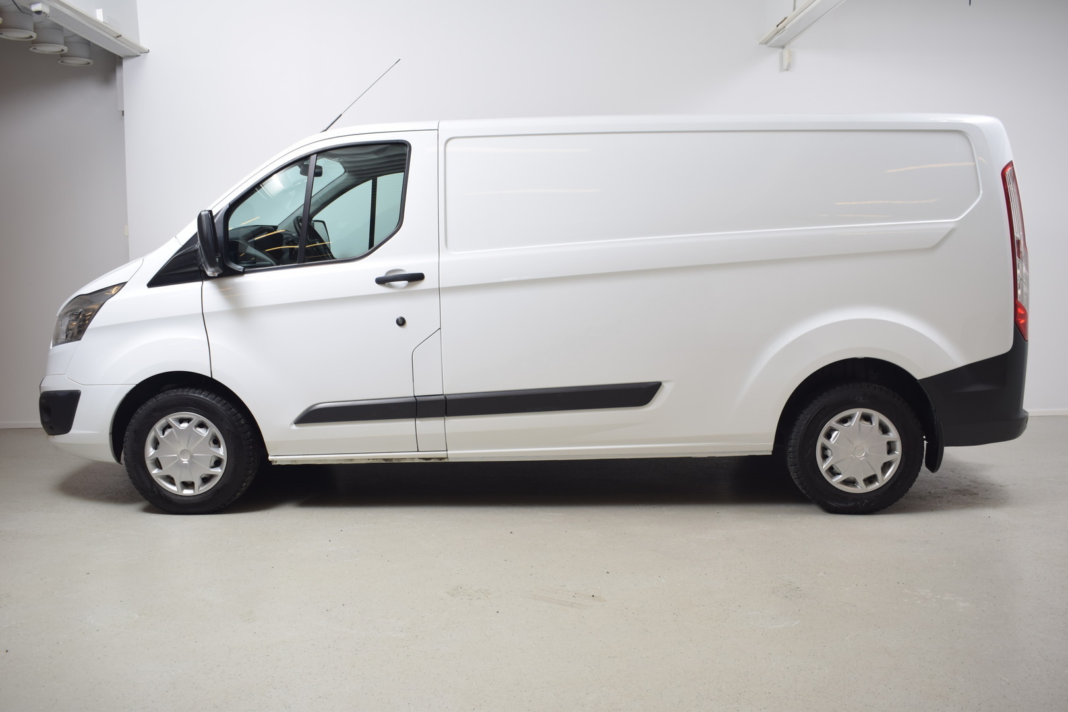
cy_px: 356
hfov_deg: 55.1
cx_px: 534
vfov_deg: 38.4
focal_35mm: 34
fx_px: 1023
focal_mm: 23
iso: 100
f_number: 5
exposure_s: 1/100
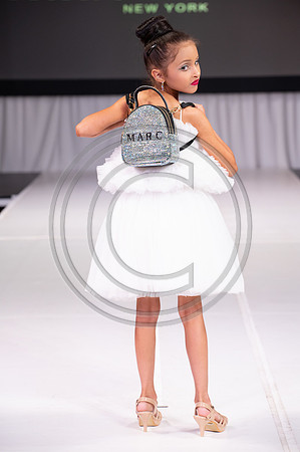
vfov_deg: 16.4
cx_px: 150
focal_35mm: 125
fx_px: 1566
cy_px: 226
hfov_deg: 10.9
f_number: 5.6
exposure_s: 1/400
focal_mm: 125
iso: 2000
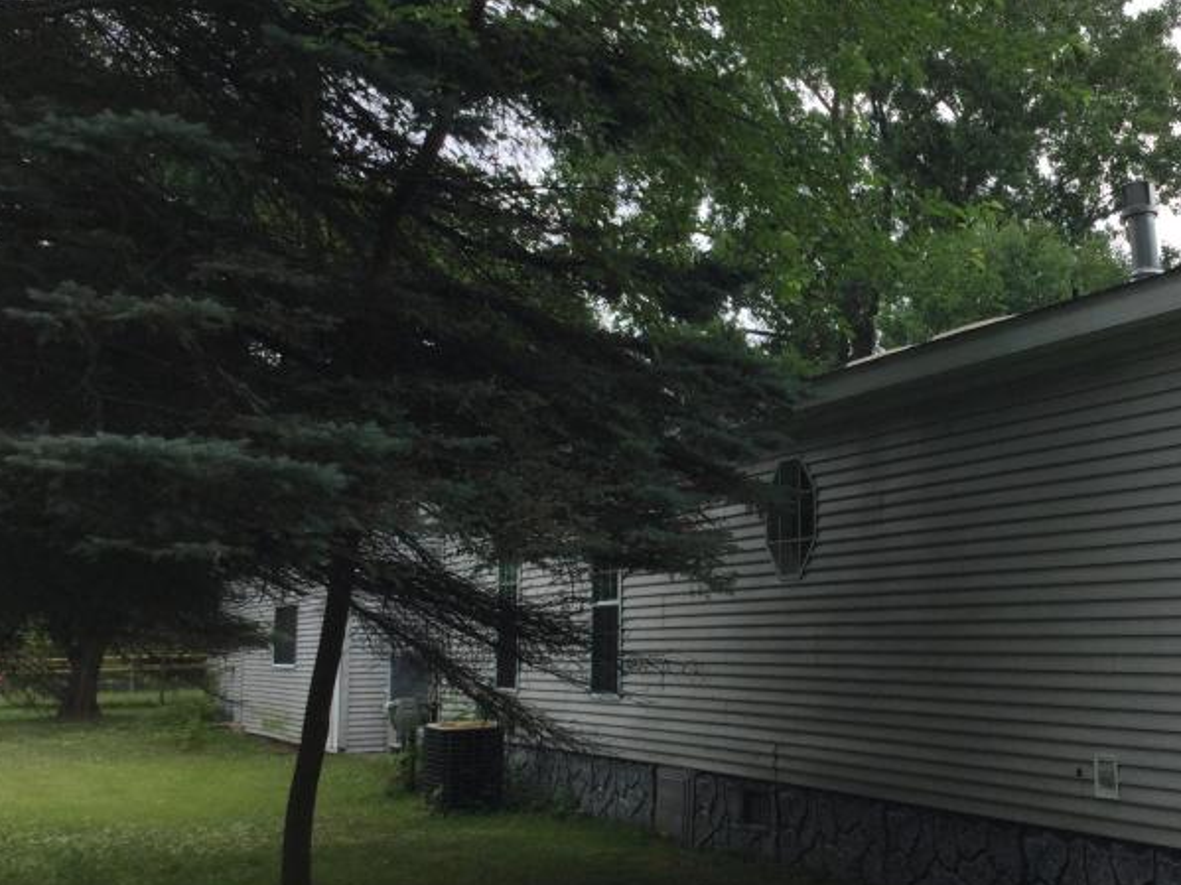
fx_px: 1808
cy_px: 438
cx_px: 933
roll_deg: +0.4
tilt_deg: +6.3
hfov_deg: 35.1
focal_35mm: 53
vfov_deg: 27.5
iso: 25
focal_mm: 3.3
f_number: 2.4
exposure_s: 1/652
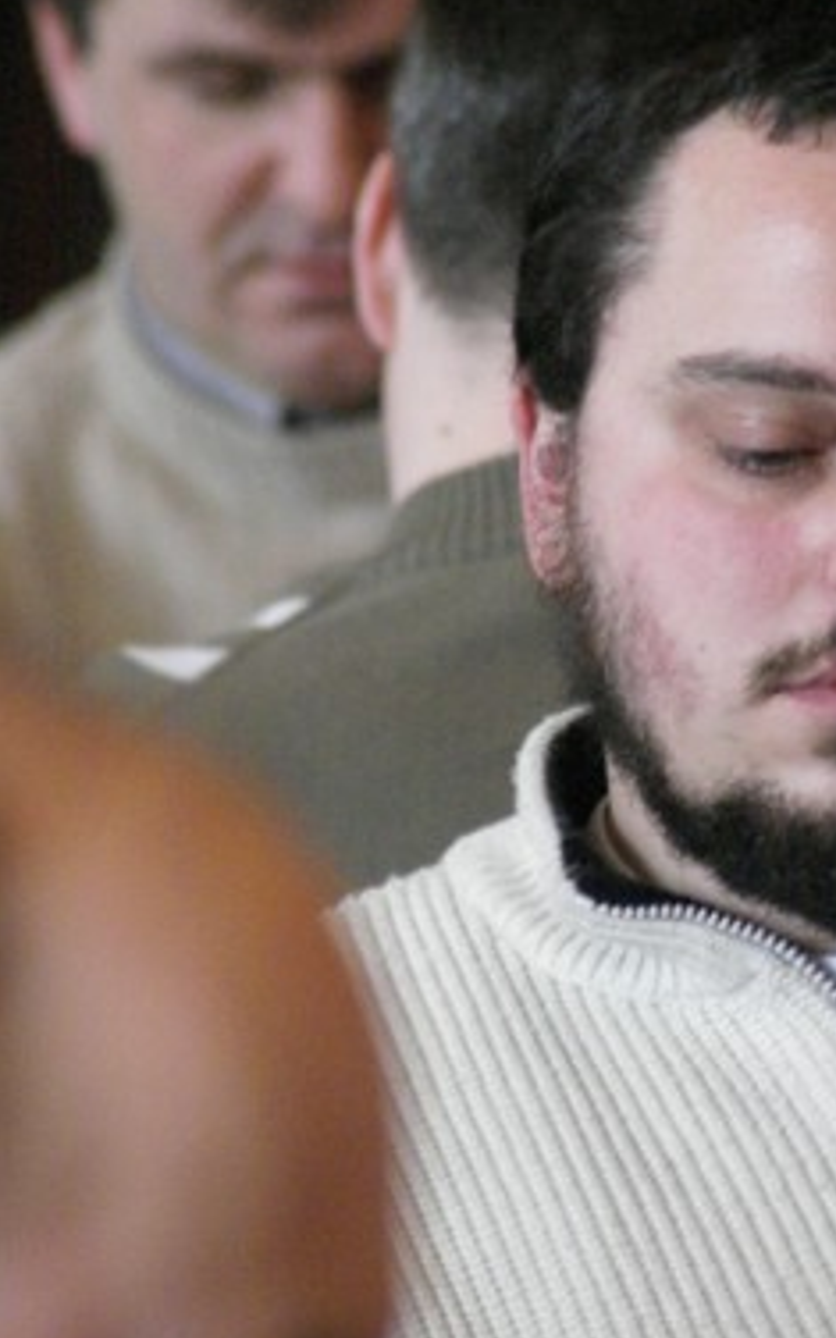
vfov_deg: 2.5
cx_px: 953
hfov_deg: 1.5
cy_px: 559
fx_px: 31168
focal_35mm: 855
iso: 1600
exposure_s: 1/25
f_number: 8
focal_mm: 300
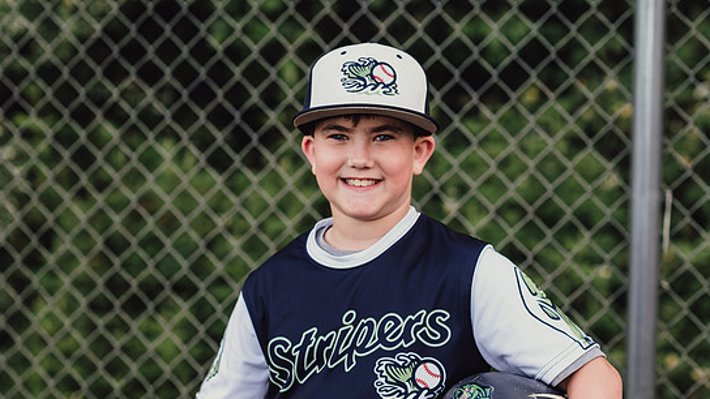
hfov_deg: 22.5
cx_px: 345
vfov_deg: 12.7
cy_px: 239
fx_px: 1789
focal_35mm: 95
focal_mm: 85
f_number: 3.2
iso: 200
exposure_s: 1/320
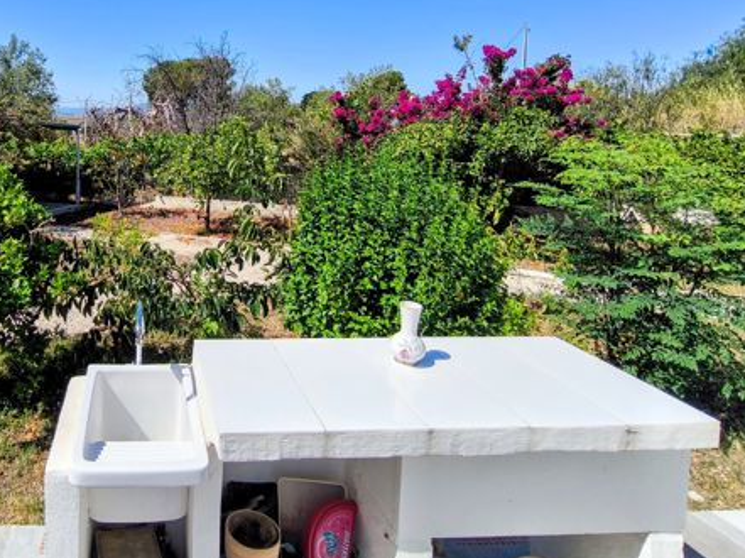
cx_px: 180
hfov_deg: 66.8
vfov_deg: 54.5
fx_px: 516
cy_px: 150
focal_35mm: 24
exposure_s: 1/2191
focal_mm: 1.91
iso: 50
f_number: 2.2
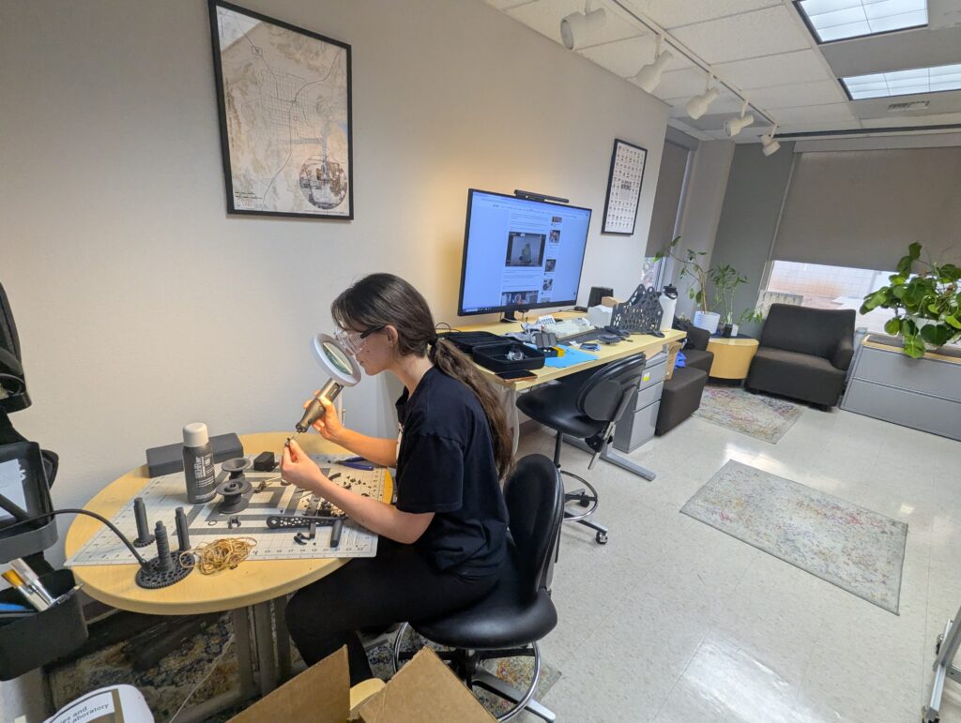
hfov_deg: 94.4
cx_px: 480
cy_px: 362
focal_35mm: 16
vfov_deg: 78.2
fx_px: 445
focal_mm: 2.35
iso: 287
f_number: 2.2
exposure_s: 1/120
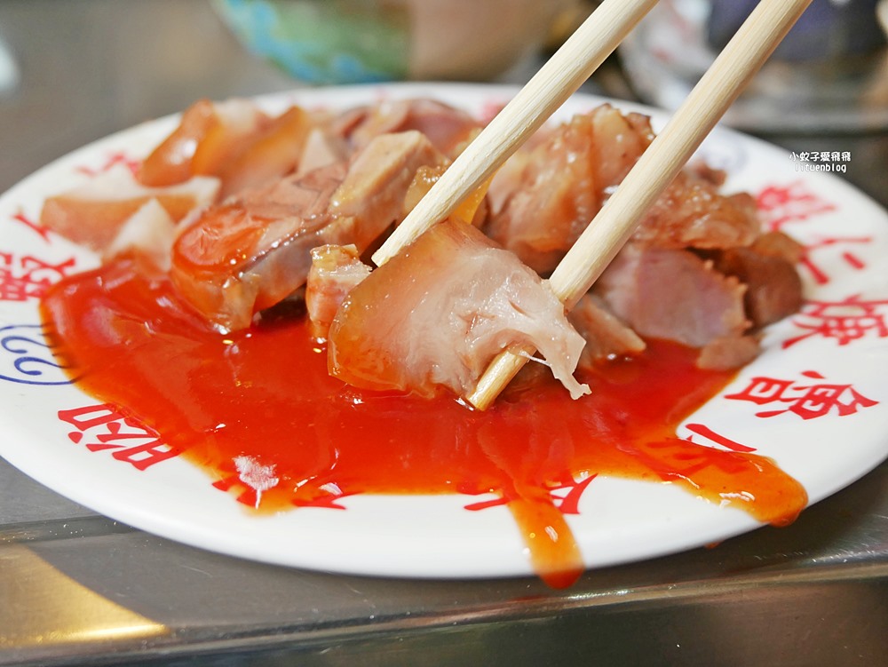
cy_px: 334
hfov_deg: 49.0
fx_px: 975
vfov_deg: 37.8
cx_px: 444
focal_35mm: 38
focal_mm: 19
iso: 400
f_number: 4.3
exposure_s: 1/60
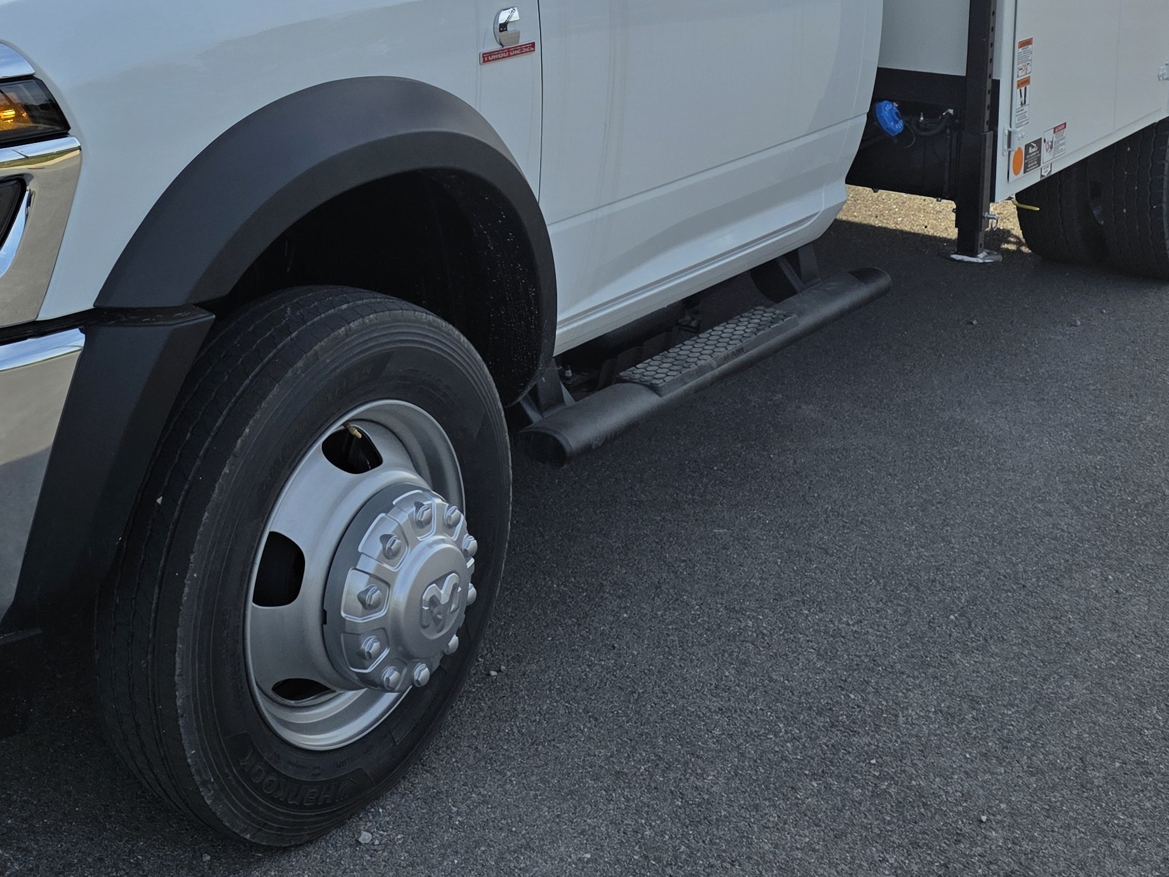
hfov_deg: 37.2
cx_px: 278
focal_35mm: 50
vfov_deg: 27.5
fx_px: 1689
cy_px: 9
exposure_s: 1/7944
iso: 50
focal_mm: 6.3
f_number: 1.7
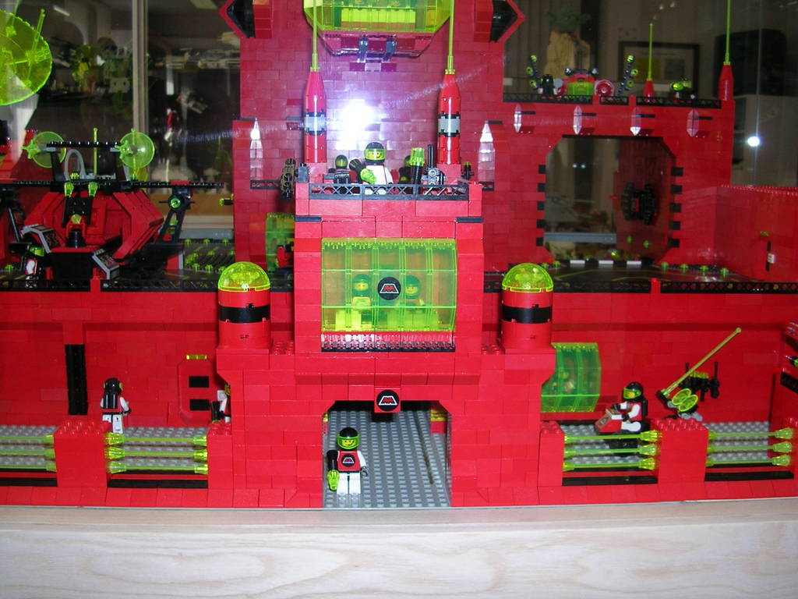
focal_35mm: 38
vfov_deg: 37.7
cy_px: 300
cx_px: 399
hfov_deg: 49.0
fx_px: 876
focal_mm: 5.8
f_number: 2.8
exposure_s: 1/60.1
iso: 50
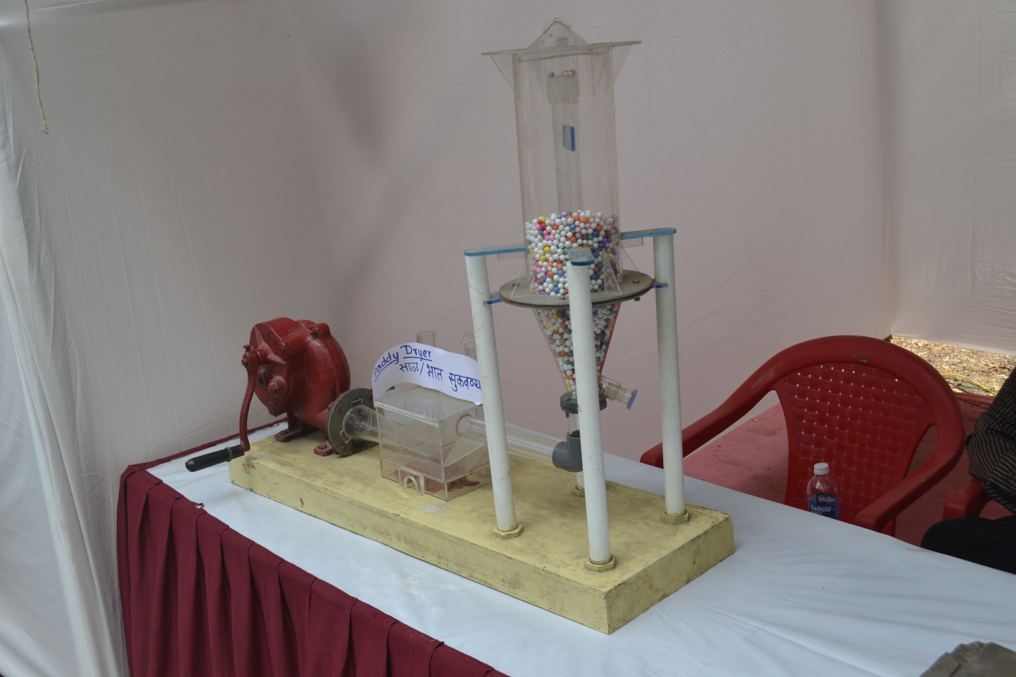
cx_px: 508
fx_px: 1101
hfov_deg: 49.6
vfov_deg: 34.2
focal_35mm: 39
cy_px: 338
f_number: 5.6
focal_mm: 26
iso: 200
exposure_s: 1/125
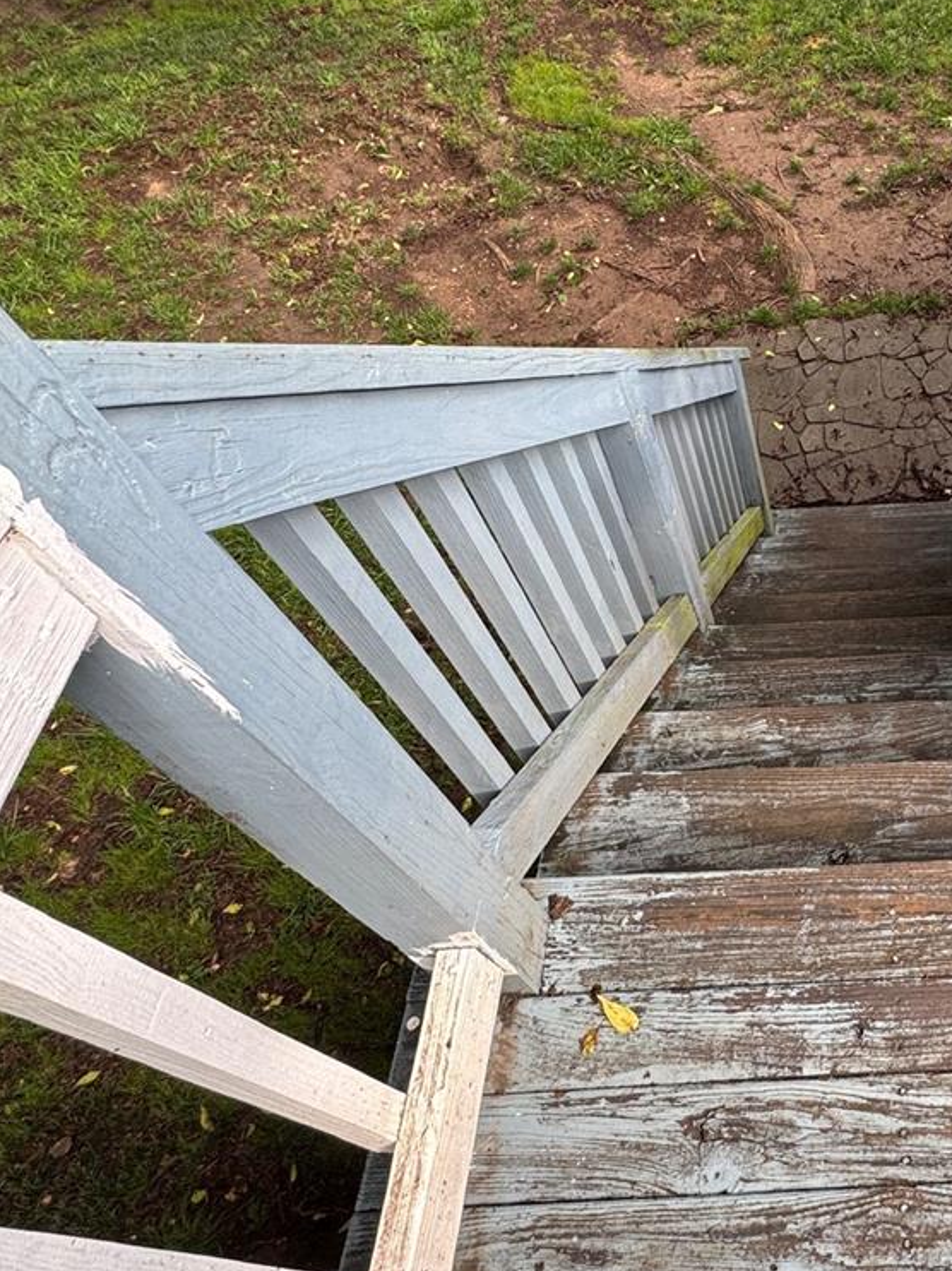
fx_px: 1064
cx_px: 901
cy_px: 521
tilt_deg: -51.8
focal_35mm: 29
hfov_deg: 43.0
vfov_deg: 61.2
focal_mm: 2.22
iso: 50
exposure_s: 1/99
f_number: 2.2
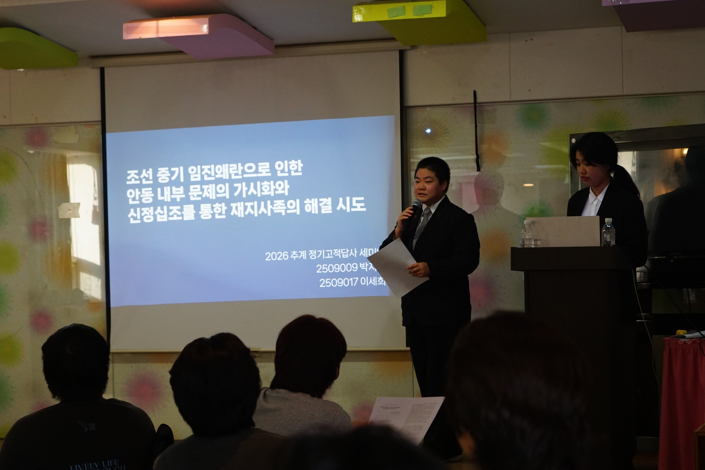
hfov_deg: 25.1
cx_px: 359
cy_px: 245
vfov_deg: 16.9
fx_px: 1586
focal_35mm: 81
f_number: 4
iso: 800
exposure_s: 1/80
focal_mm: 50
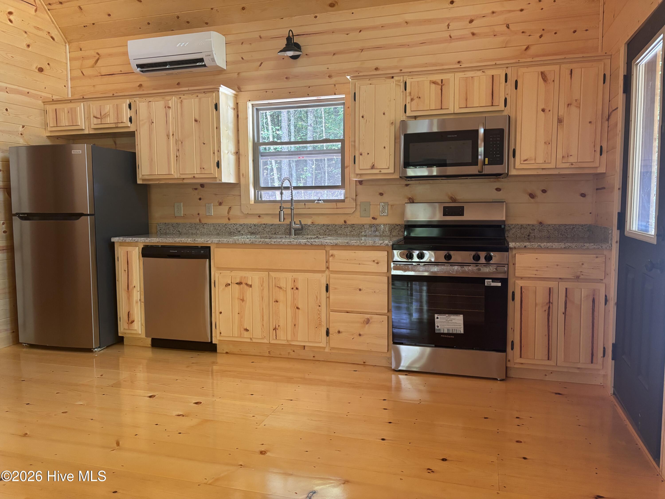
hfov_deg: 67.3
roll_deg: +1.3
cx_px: 332
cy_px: 250
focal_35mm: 26
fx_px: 499
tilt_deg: -4.1
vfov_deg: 53.1
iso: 250
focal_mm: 5.96
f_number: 1.6
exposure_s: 1/60
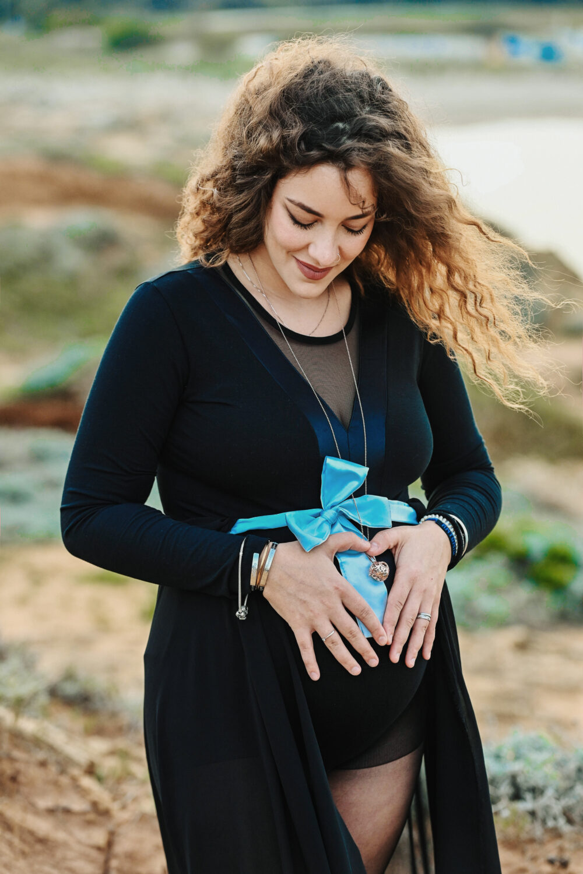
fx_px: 2915
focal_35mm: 120
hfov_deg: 11.4
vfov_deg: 17.1
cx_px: 292
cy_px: 437
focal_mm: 120
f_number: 4
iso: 400
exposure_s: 1/640
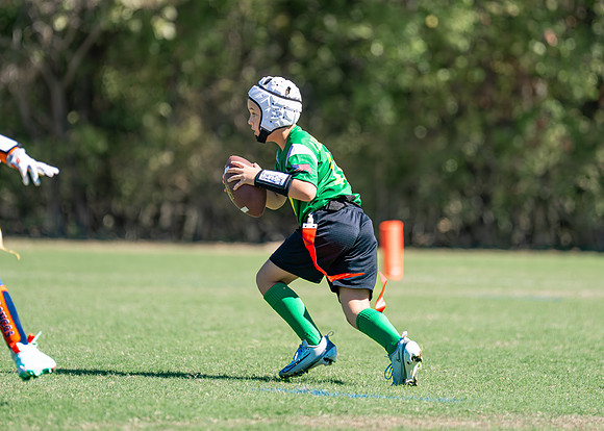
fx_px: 5171
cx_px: 313
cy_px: 149
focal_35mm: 302
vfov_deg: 4.8
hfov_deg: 6.7
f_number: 2.8
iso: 200
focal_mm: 200
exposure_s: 1/3200
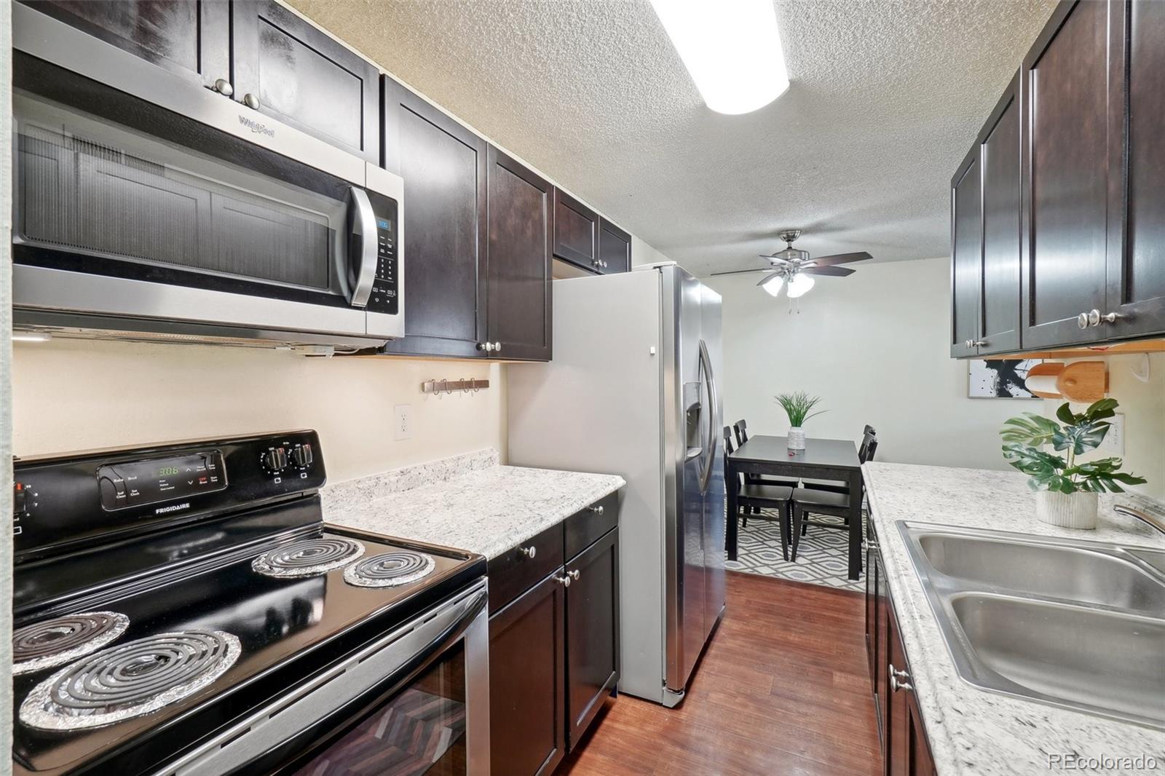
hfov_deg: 100.4
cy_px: 388
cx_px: 582
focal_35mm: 15
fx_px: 485
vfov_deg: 77.3
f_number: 8
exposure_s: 1/13
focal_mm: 10
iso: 400
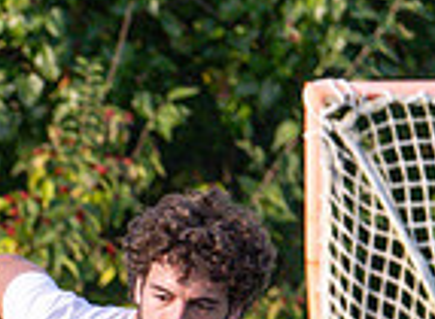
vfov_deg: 0.5
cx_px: -300
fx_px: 34498
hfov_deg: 0.7
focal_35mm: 2766
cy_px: 699
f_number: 4.5
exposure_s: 1/2500
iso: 1800
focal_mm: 400
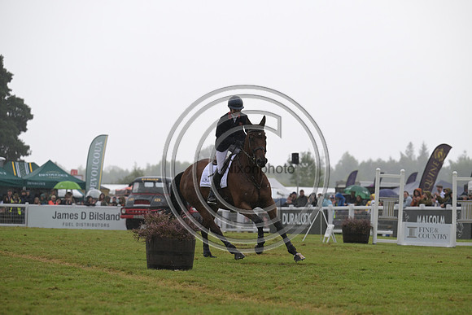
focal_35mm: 145
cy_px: 158
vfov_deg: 9.5
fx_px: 1901
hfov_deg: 14.2
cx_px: 236
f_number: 4.5
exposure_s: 1/1250
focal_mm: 145
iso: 560
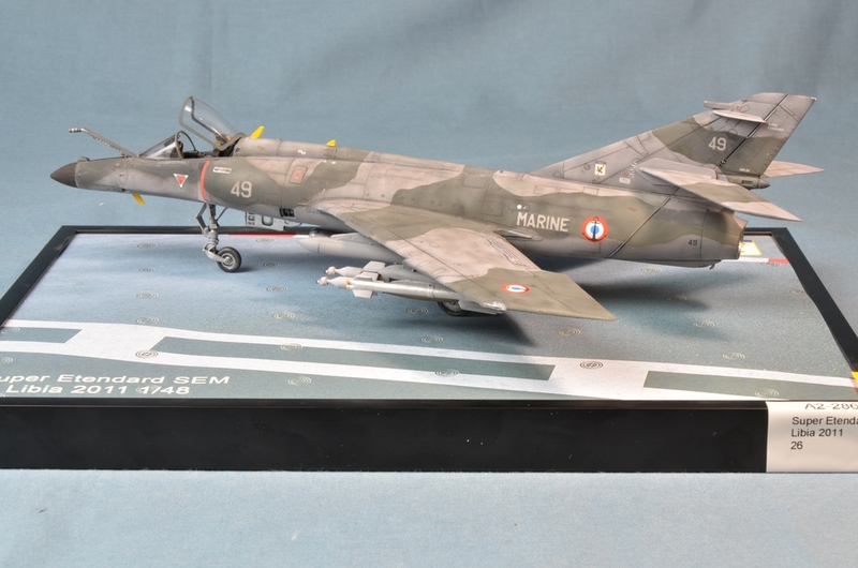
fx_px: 1784
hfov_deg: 27.0
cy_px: 284
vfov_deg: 18.1
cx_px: 429
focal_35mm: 75
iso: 200
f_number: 20
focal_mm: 50
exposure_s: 1/1.3
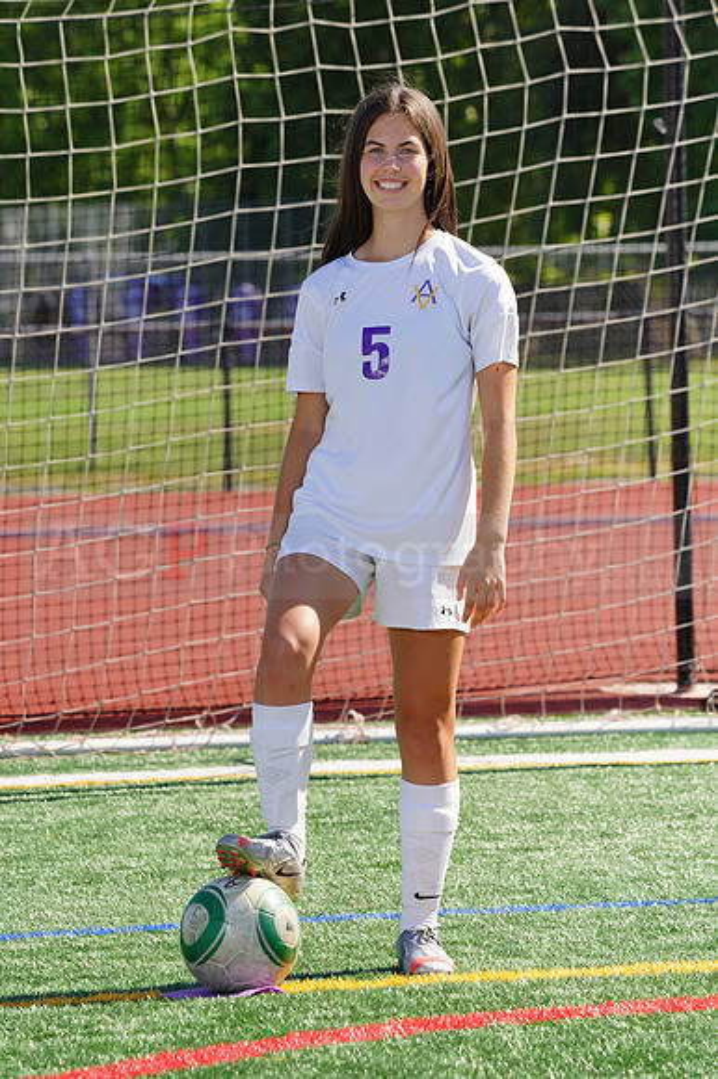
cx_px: 359
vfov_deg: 8.0
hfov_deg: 5.4
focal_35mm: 256
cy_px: 540
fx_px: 7667
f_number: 11
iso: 200
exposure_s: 1/250
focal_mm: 256
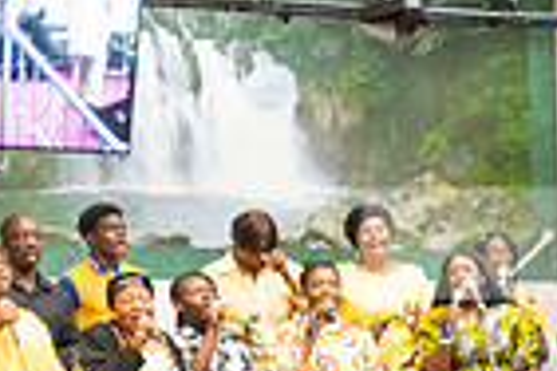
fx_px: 3172
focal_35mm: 205
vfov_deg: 6.6
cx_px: 1055
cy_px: 630
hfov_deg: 9.5
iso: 800
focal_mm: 50
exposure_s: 1/100
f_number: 1.8
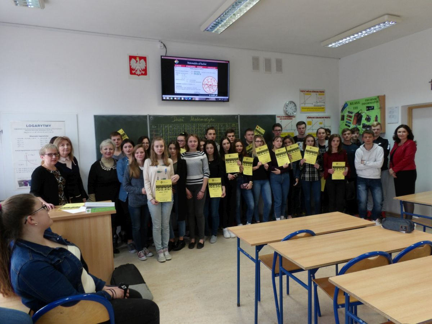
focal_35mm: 24
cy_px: 162
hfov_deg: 71.6
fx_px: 300
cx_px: 216
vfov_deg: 56.8
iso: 200
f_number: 4.1
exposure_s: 1/15
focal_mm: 4.3
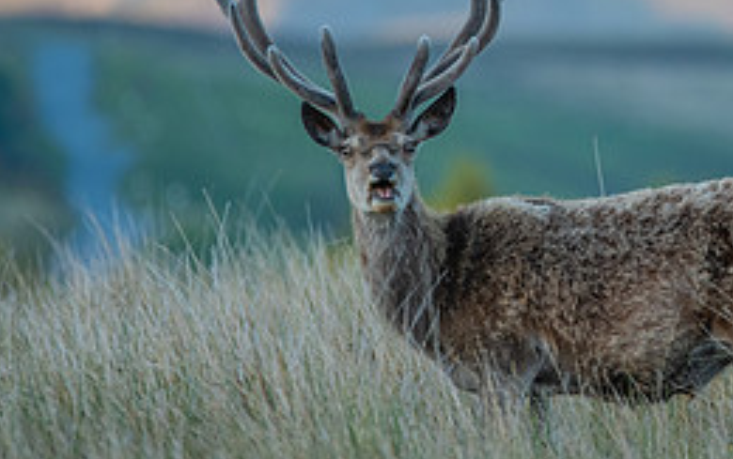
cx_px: 628
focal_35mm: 1322
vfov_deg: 1.0
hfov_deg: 1.6
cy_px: 74
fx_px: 26432
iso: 500
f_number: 6.3
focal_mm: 550
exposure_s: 1/250
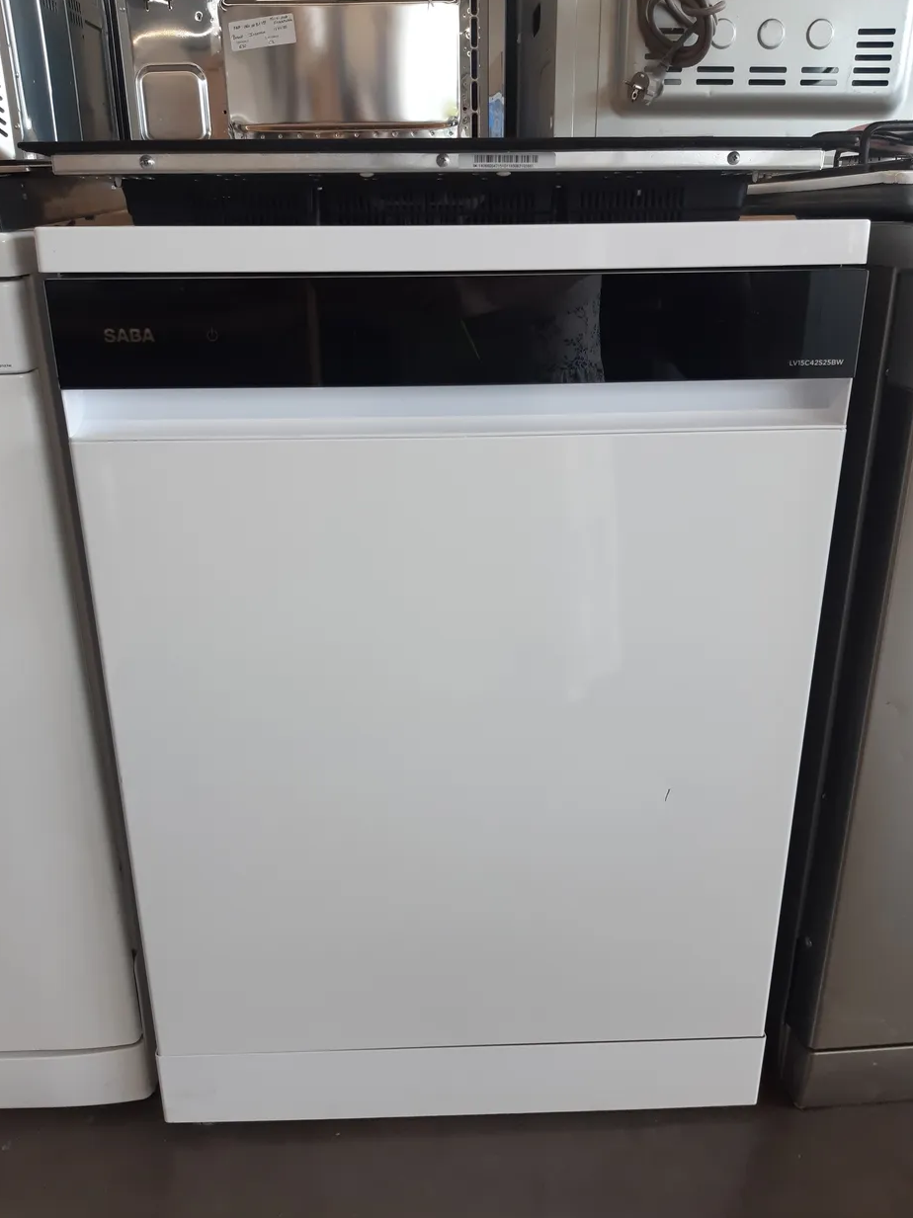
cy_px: 611
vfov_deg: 65.3
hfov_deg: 51.3
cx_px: 452
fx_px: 950
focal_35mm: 27
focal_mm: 3.92
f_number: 1.7
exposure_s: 1/120
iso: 64
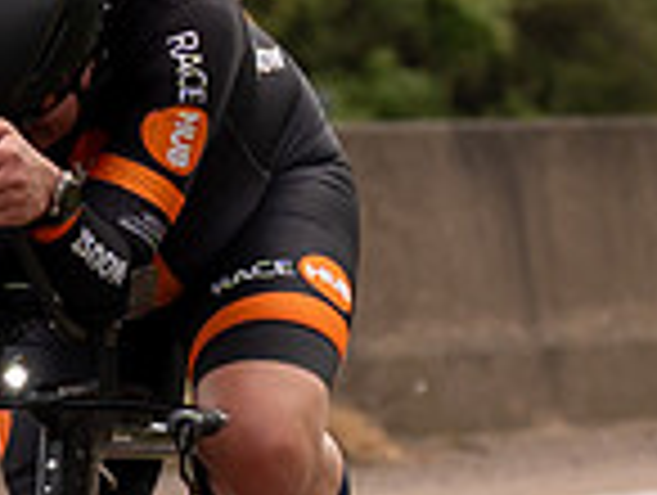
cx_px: 65
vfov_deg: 1.3
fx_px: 21235
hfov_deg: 1.8
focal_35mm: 1117
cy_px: 173
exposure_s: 1/800
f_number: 4
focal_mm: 93
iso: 125
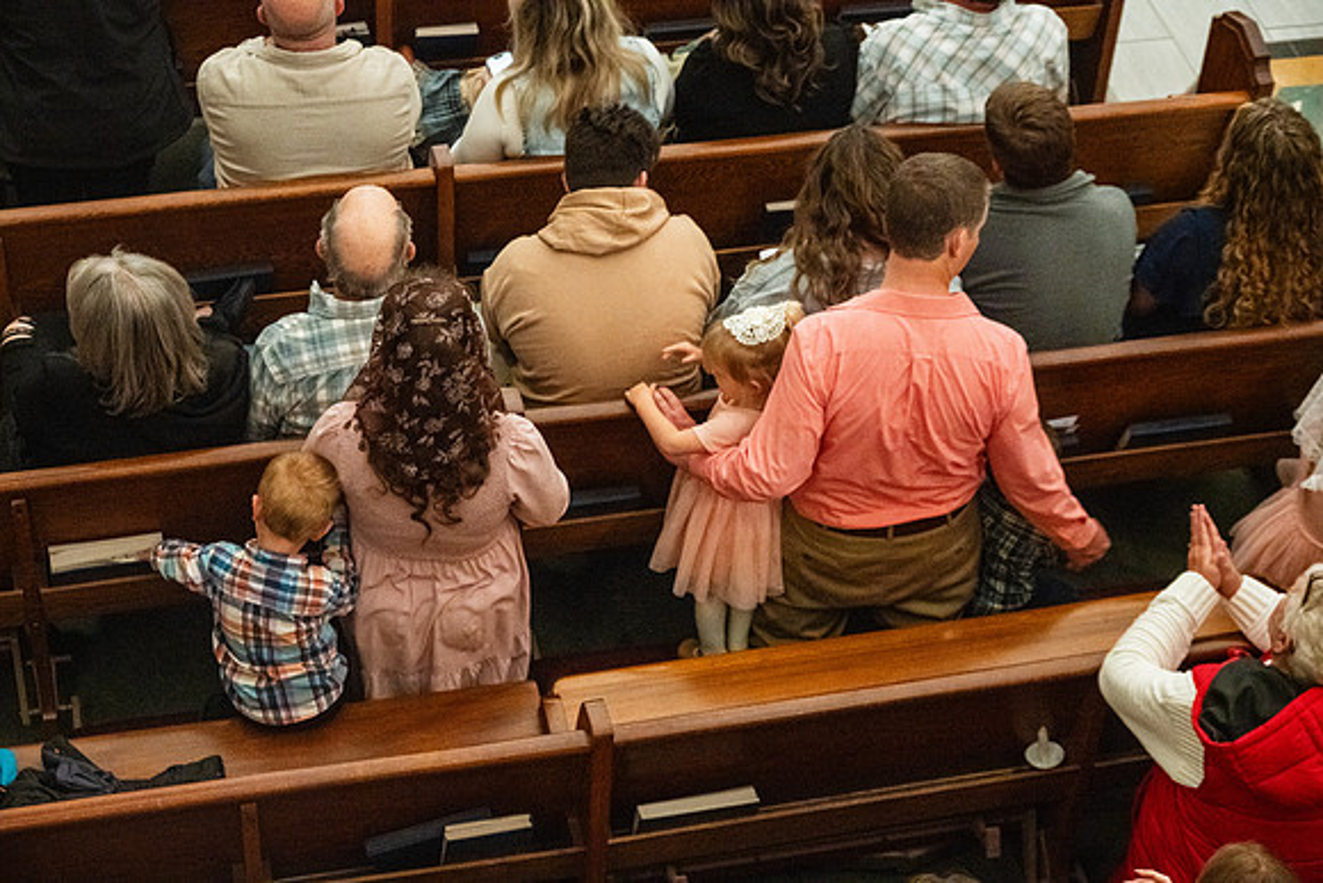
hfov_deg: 28.4
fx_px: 2610
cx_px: 662
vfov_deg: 19.2
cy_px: 442
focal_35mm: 71
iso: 5000
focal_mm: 71
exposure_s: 1/60
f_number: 6.3
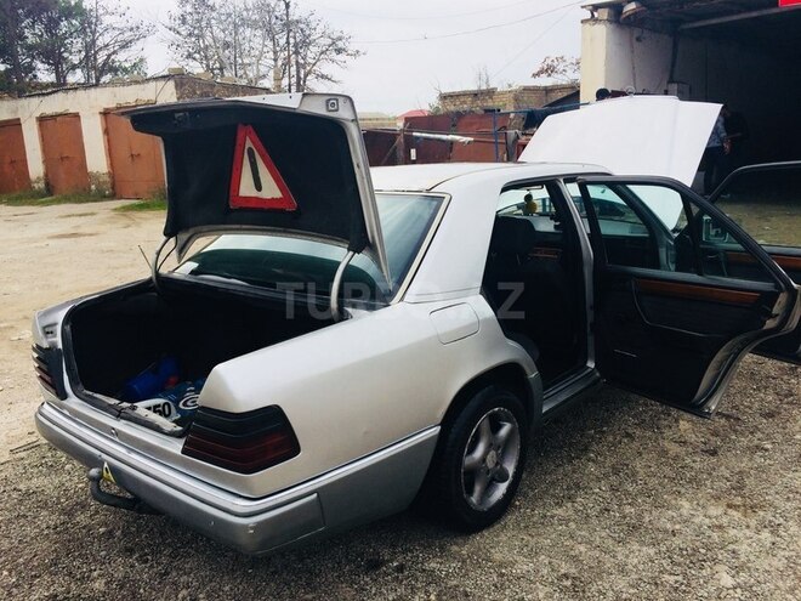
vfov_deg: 48.2
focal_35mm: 29
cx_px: 400
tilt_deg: -13.2
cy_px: 300
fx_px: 671
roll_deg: +3.0
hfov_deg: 61.7
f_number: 2.2
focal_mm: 4.15
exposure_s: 1/1368
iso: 32
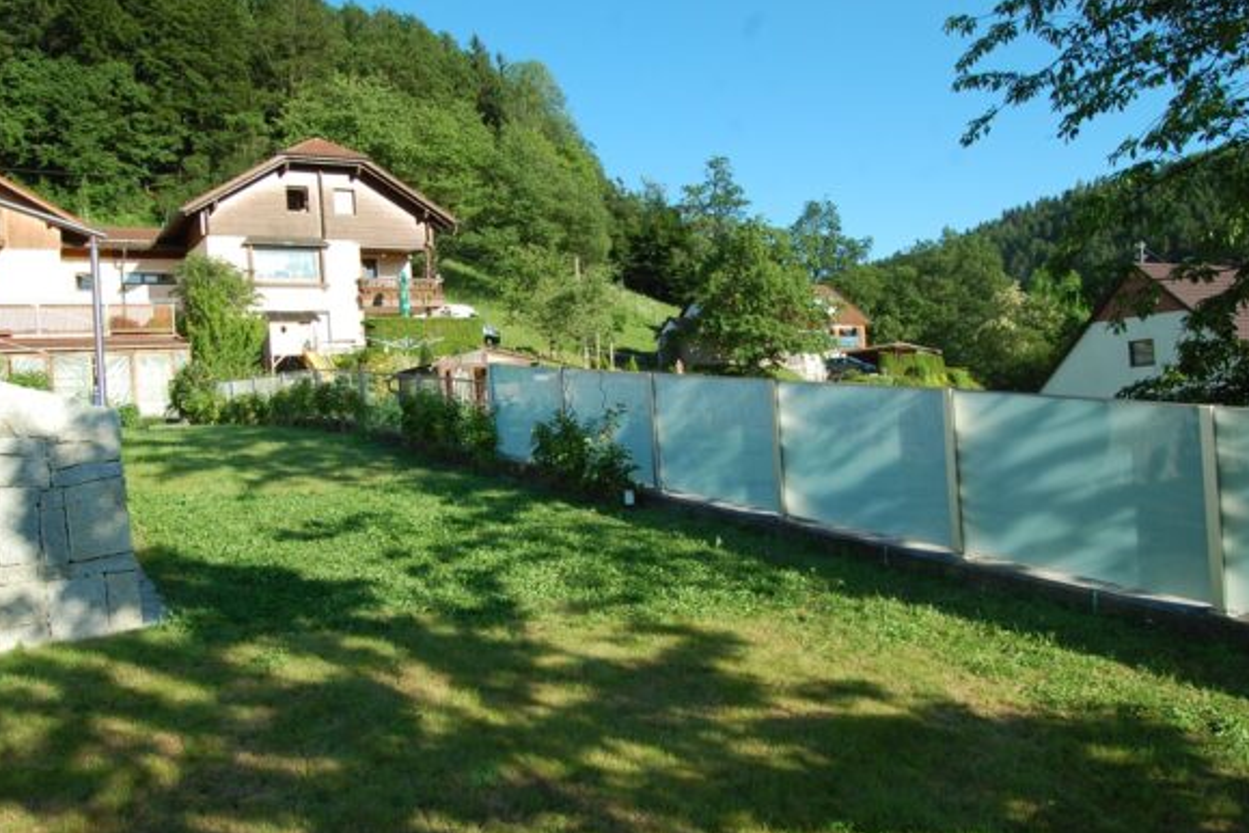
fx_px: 971
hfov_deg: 65.5
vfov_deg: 46.4
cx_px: 626
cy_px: 425
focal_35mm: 28
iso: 200
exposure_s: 1/200
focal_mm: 18
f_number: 7.1
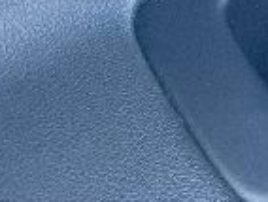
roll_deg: -1.9
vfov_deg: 7.0
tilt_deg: -32.1
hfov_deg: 8.7
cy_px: -446
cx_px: 817
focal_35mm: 187
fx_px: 1450
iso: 125
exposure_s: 1/77
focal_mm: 4.2
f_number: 1.6
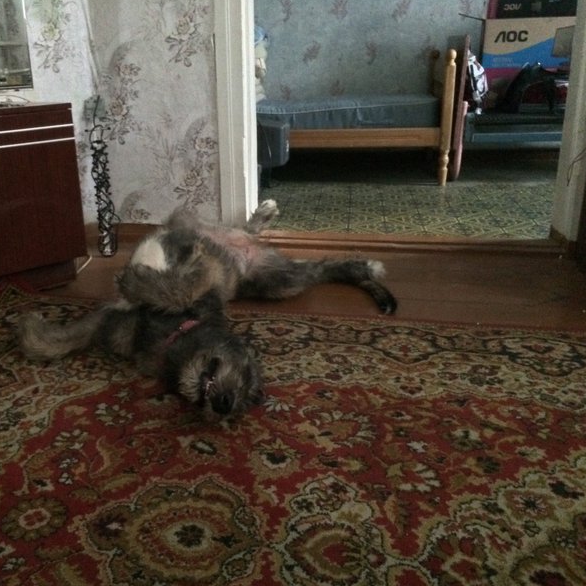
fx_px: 670
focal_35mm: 35
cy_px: 294
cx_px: 194
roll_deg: +2.4
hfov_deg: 46.5
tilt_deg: -19.4
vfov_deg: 47.2
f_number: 2.2
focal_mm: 4.15
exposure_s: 1/17
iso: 1600
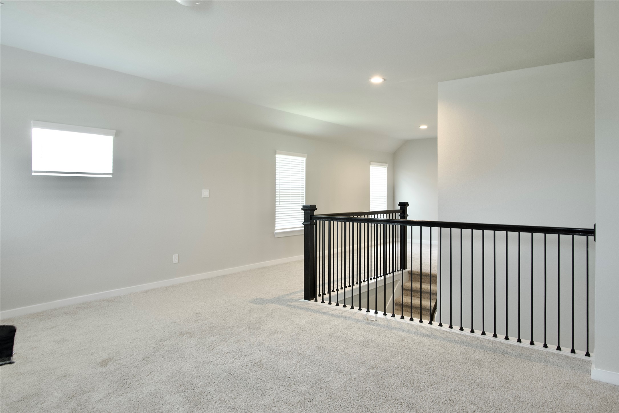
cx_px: 310
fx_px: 413
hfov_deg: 73.7
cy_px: 206
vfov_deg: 53.2
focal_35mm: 24
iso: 400
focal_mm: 24
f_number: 11
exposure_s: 1/5
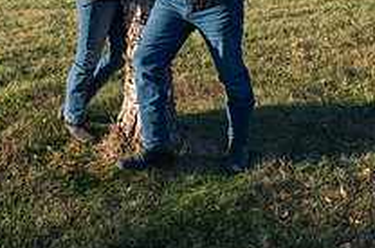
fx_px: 541
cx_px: 159
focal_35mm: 52
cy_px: -18
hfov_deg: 38.2
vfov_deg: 24.4
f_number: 13
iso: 2000
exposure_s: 1/1000
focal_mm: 24
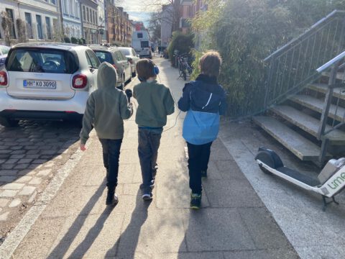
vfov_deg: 53.1
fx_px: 259
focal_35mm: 26
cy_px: 130
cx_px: 172
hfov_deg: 67.3
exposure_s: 1/1093
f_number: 1.8
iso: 32
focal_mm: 4.25
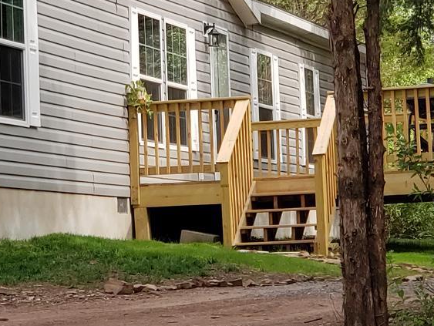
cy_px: 54
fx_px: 2371
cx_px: 199
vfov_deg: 7.9
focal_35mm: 189
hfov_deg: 10.5
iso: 32
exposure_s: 1/358
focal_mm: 6
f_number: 2.4
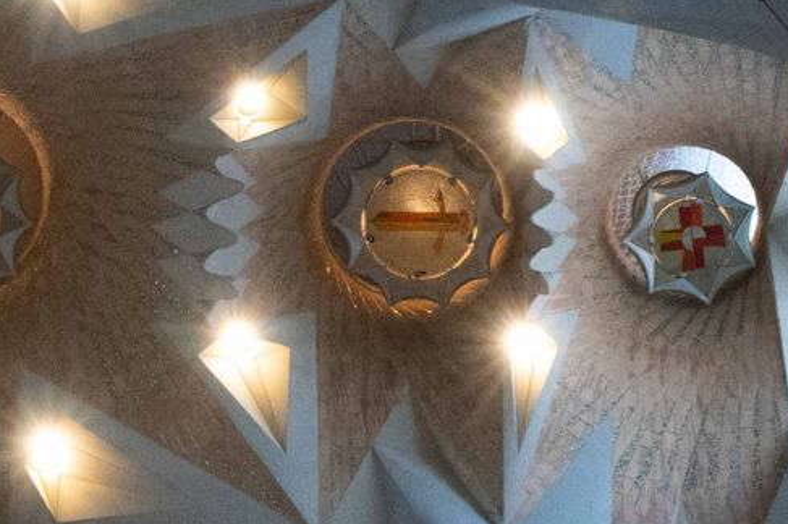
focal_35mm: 221
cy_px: 318
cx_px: -312
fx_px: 4834
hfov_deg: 9.1
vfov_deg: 6.2
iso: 8000
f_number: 5.6
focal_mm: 56
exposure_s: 1/320
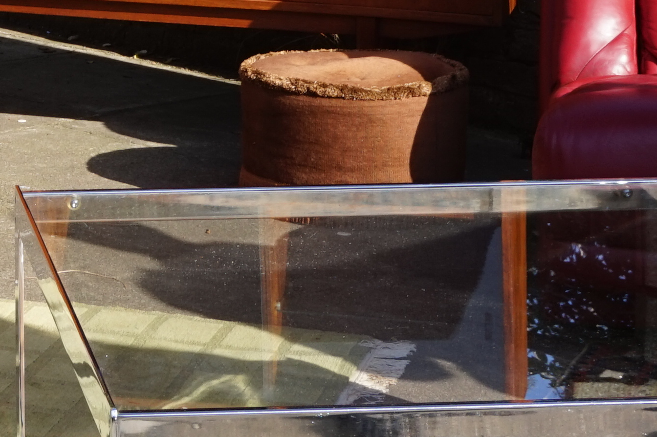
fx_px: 2444
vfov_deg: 10.0
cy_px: -124
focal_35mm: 134
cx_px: -150
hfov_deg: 14.8
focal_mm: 22
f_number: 11
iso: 100
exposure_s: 1/80
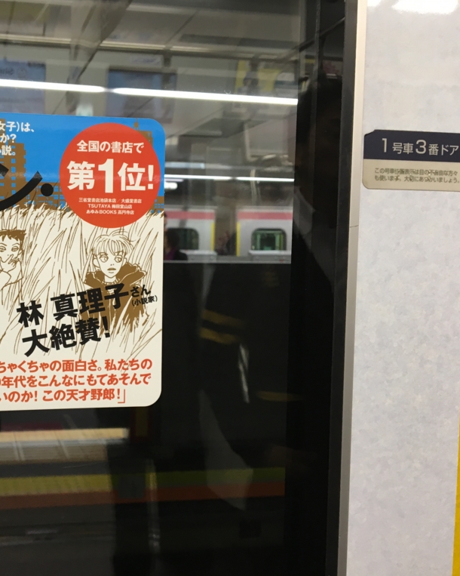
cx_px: 75
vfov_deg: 47.9
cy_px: 288
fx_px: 647
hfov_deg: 37.4
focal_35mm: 38
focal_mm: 4.15
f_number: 2.2
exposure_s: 1/30
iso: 50
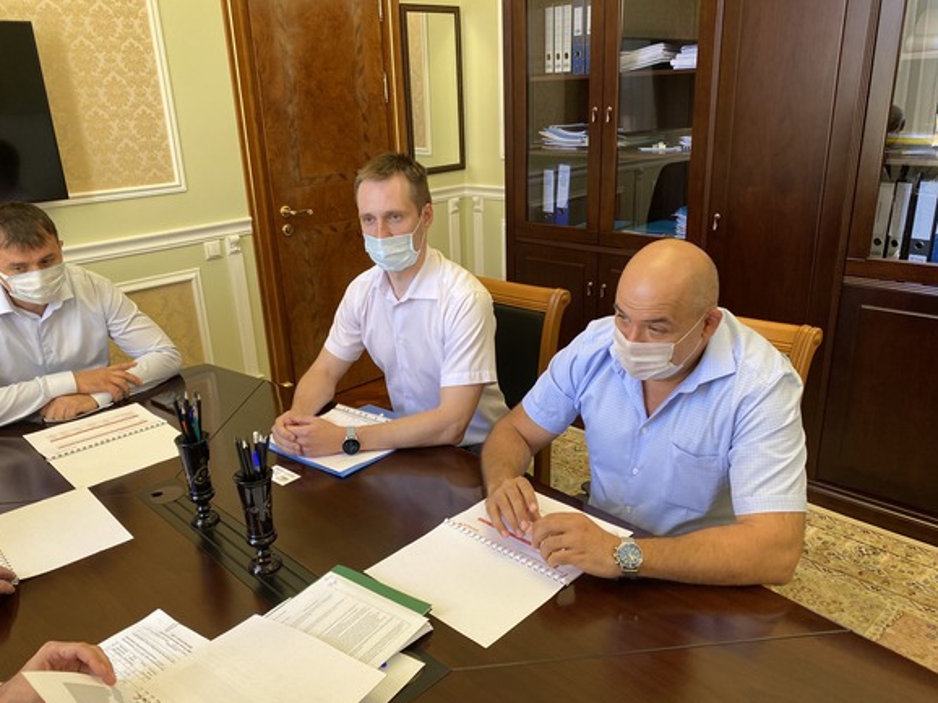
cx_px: 453
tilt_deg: -19.8
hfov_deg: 65.3
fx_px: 731
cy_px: 364
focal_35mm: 27
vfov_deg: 51.3
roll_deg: +2.6
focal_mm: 4.25
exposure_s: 1/50
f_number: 1.8
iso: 125
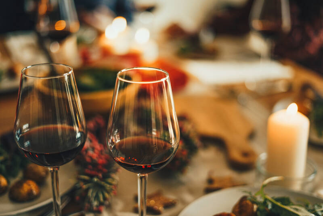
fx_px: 449
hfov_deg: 39.6
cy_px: 108
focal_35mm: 50
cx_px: 162
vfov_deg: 27.0
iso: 1000
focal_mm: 50
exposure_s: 1/400
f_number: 1.8
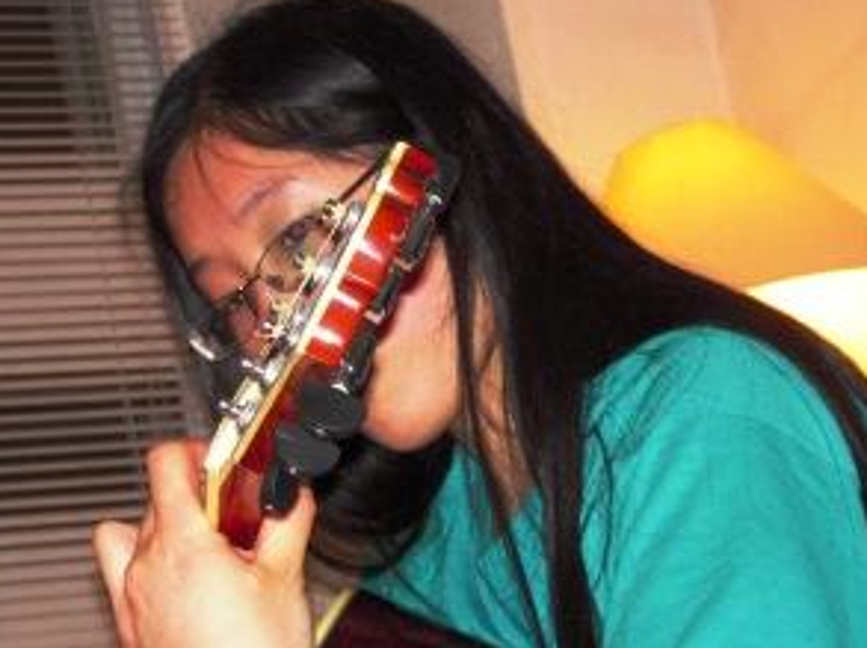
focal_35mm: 124
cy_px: 391
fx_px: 3102
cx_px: 542
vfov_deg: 11.9
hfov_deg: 15.9
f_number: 4.7
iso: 400
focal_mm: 14.5
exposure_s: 1/50
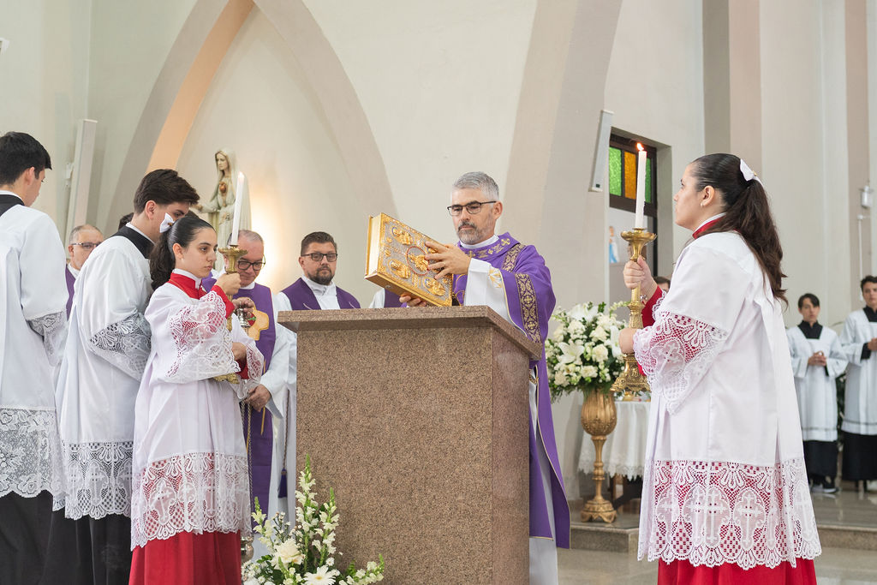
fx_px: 1274
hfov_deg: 38.0
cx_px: 438
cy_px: 292
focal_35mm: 52
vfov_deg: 25.8
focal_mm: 35
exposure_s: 1/160
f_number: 2.8
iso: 640
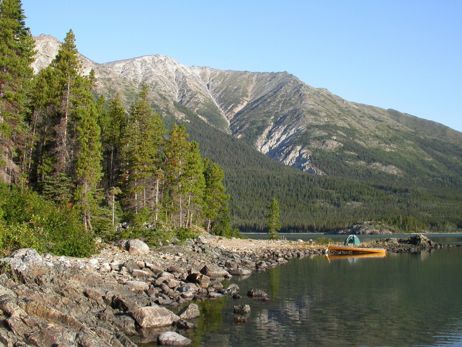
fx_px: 507
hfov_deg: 49.0
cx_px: 231
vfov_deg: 37.7
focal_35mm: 38
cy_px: 174
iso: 100
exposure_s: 1/188
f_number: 6
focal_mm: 7.85
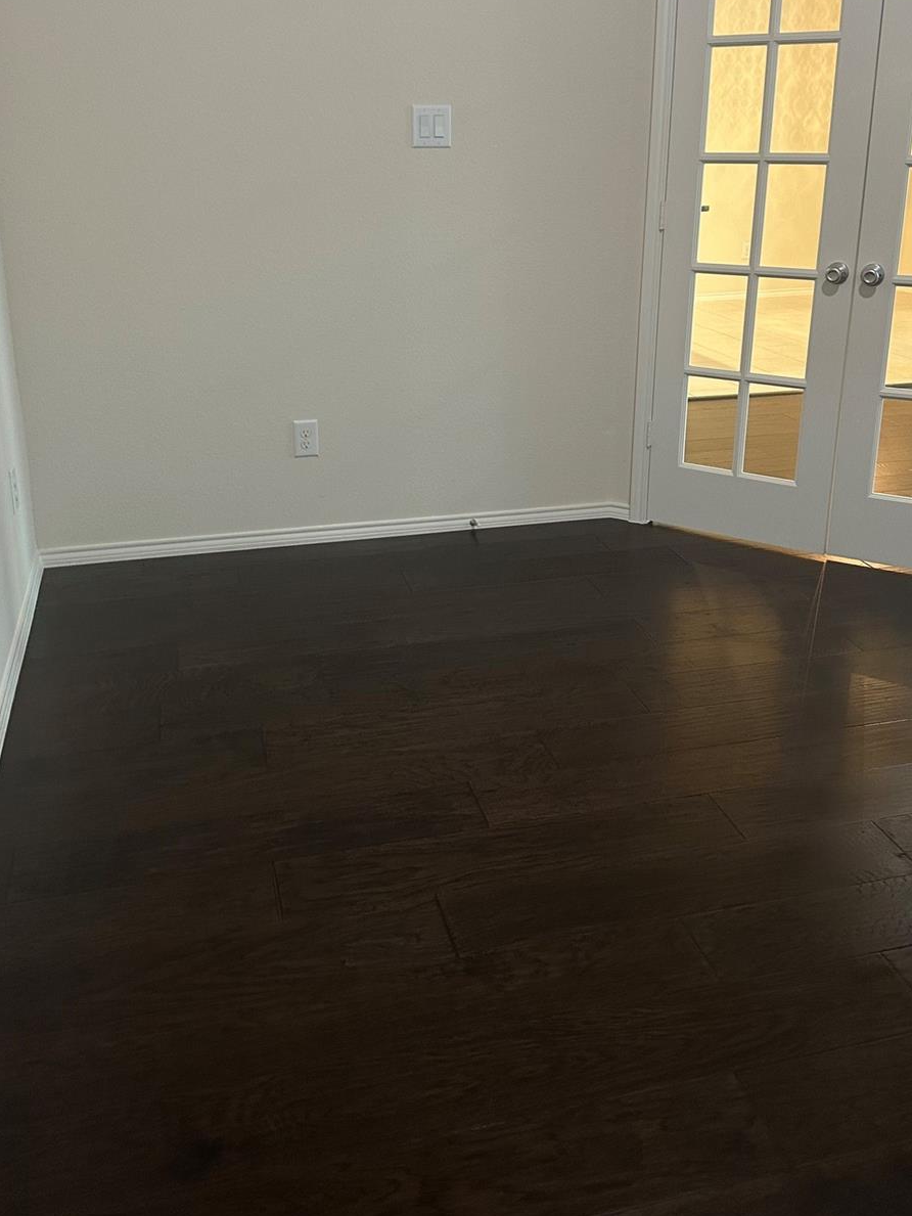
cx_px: 439
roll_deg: -0.7
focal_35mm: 31
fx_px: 1089
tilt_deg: -16.3
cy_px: 444
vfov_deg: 57.5
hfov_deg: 45.4
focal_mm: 6.86
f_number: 1.78
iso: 200
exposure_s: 1/60
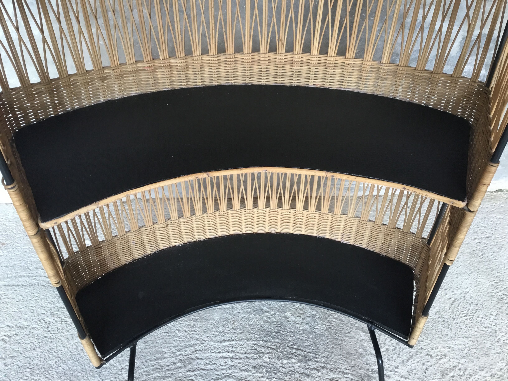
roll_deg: -0.2
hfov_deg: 58.4
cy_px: 190
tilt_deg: -41.7
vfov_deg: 45.4
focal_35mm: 31
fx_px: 455
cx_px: 254
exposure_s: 1/33
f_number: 2.4
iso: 32
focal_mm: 3.3
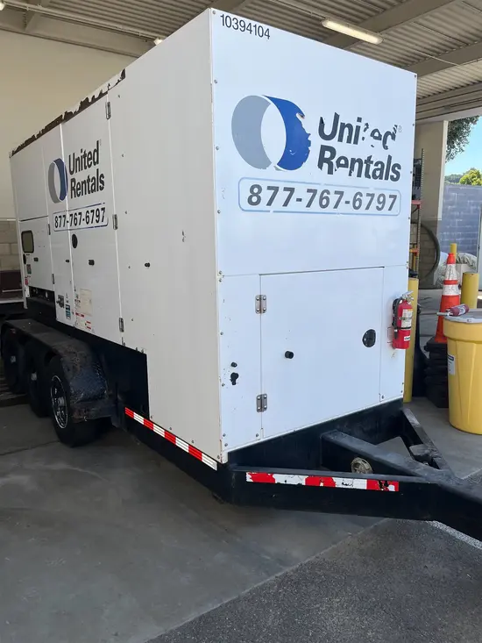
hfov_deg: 53.1
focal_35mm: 26
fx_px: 483
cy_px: 322
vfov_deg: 67.3
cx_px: 241
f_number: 1.6
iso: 50
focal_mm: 5.1
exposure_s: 1/1372
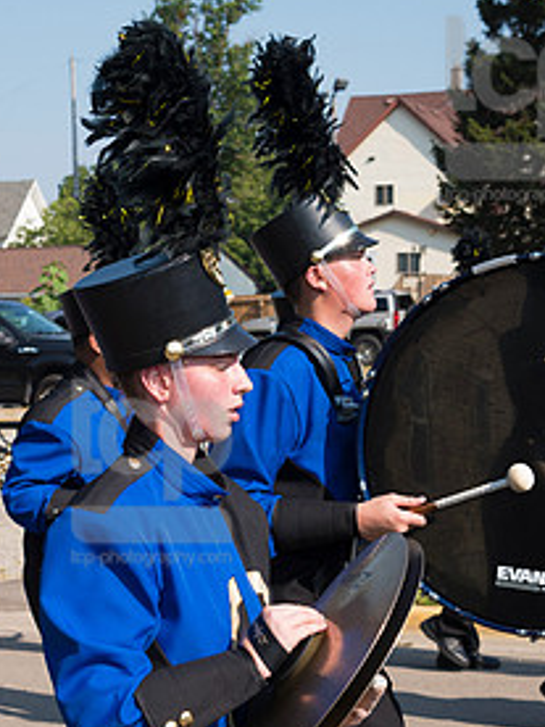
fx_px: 1868
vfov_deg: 21.9
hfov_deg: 16.5
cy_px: 473
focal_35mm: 89
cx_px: 153
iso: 320
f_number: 6.3
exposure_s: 1/800
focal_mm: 44
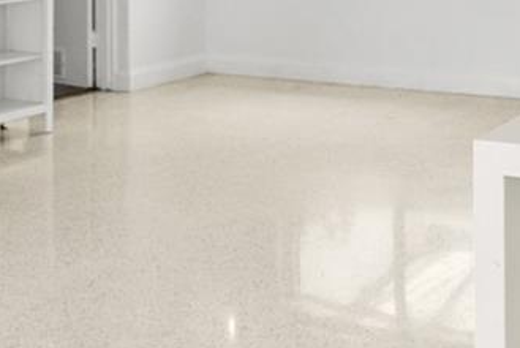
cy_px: 8
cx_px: 528
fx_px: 983
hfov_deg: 27.8
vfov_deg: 19.5
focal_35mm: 68
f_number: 8
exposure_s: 1/15
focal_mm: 14
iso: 400
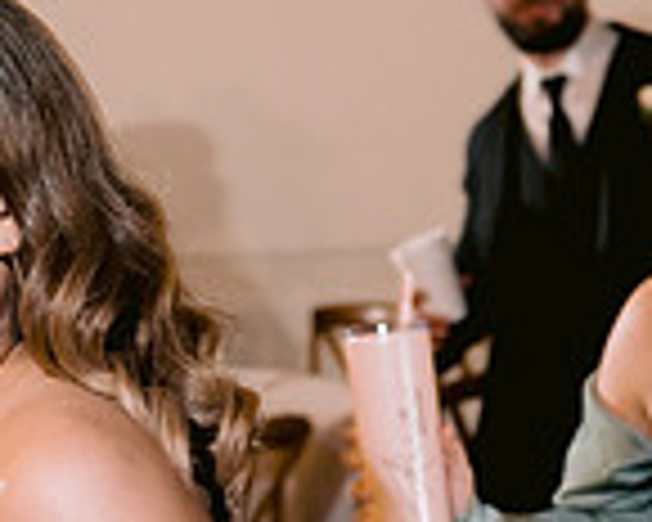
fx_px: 2528
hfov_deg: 14.7
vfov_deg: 11.7
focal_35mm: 131
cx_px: 288
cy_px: 502
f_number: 3.2
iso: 1600
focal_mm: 35
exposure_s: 1/125
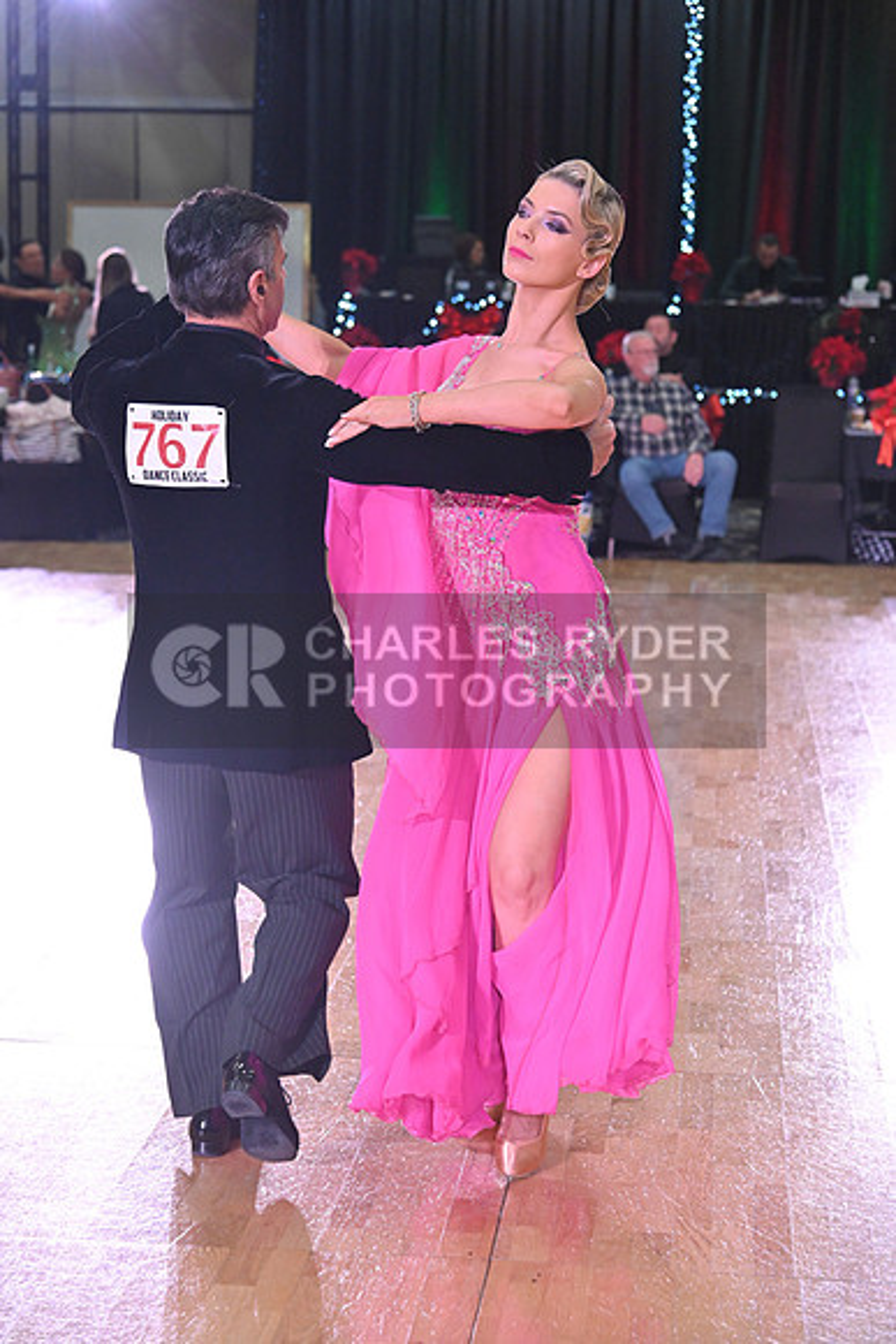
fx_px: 2798
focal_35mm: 75
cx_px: 448
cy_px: 672
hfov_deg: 18.2
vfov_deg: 27.0
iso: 3200
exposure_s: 1/320
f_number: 5
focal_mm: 75
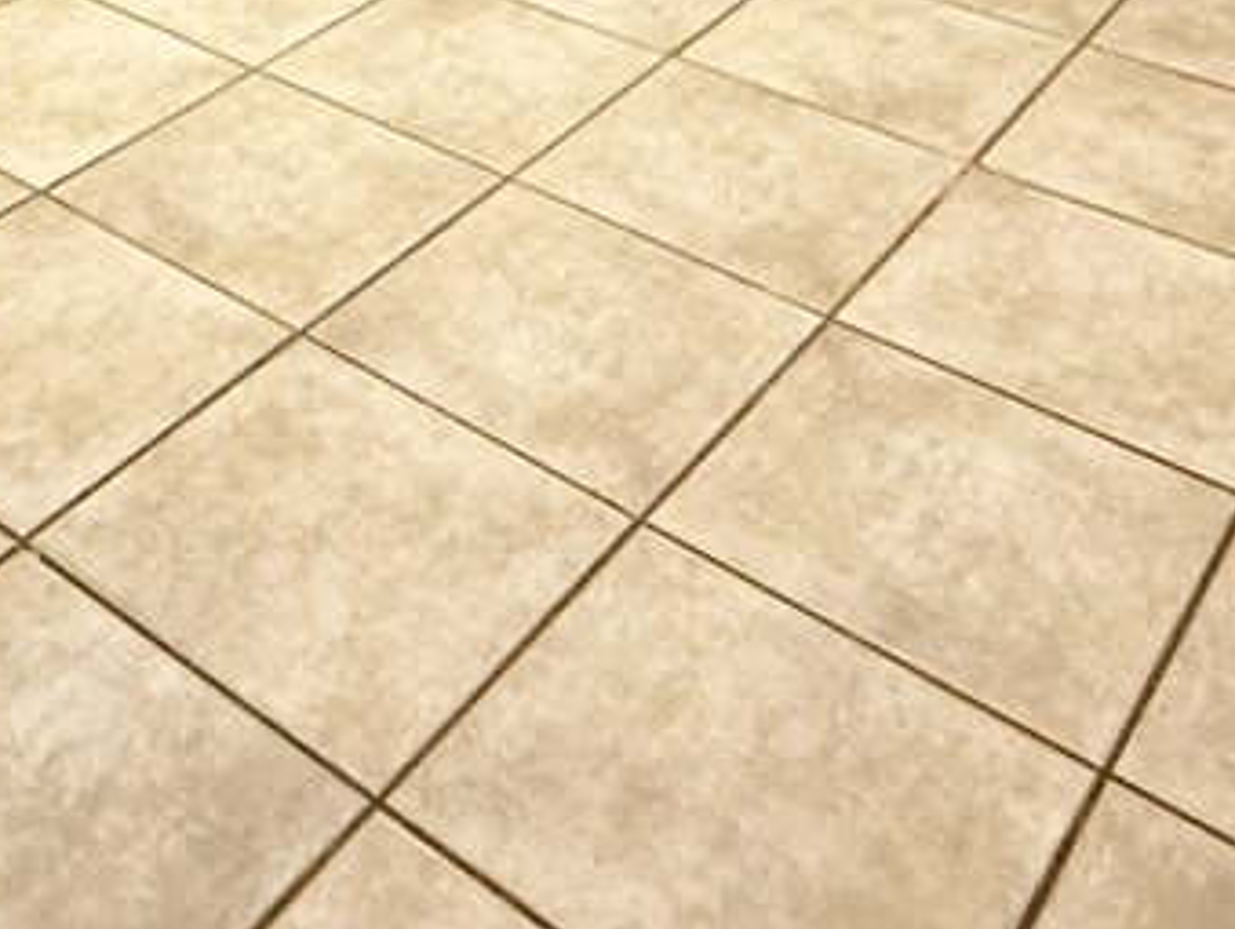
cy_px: -860
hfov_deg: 33.4
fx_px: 1964
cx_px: 166
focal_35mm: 55
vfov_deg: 18.7
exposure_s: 1/50
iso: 200
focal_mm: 2.22
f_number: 2.2
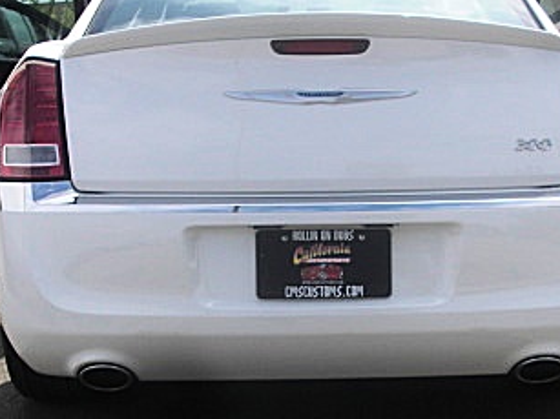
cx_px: 343
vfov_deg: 19.5
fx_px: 1213
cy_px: 302
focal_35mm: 75
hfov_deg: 25.9
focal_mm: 6.3
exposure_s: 1/125
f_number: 7.9
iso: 50
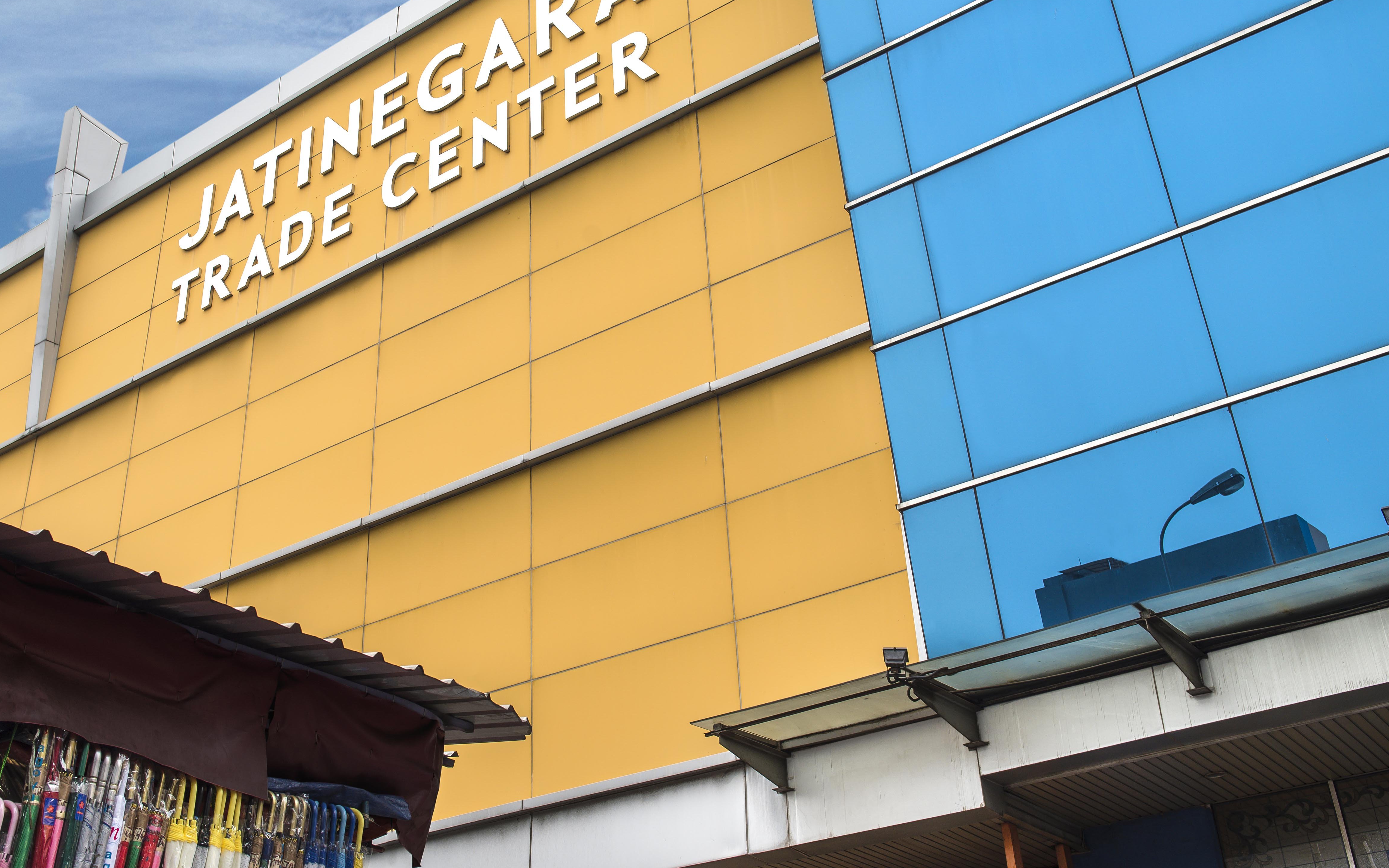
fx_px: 1552
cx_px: 620
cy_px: 377
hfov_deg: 48.1
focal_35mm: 41
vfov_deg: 31.2
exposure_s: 1/125
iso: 80
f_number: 8
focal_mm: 31
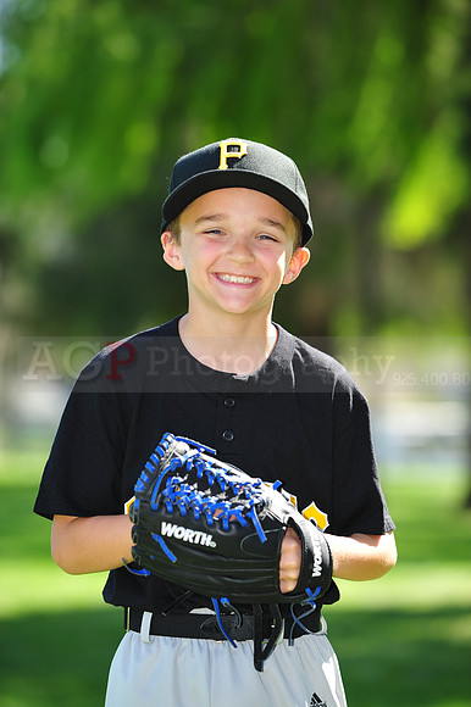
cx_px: 236
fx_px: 3242
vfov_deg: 12.5
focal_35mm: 165
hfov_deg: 8.3
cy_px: 354
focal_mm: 165
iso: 200
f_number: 4.5
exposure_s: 1/400
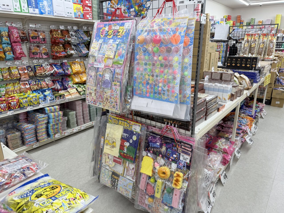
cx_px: 142
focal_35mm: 24
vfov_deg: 56.8
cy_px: 106
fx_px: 197
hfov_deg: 71.6
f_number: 1.78
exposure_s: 1/120
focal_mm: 6.76
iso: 64
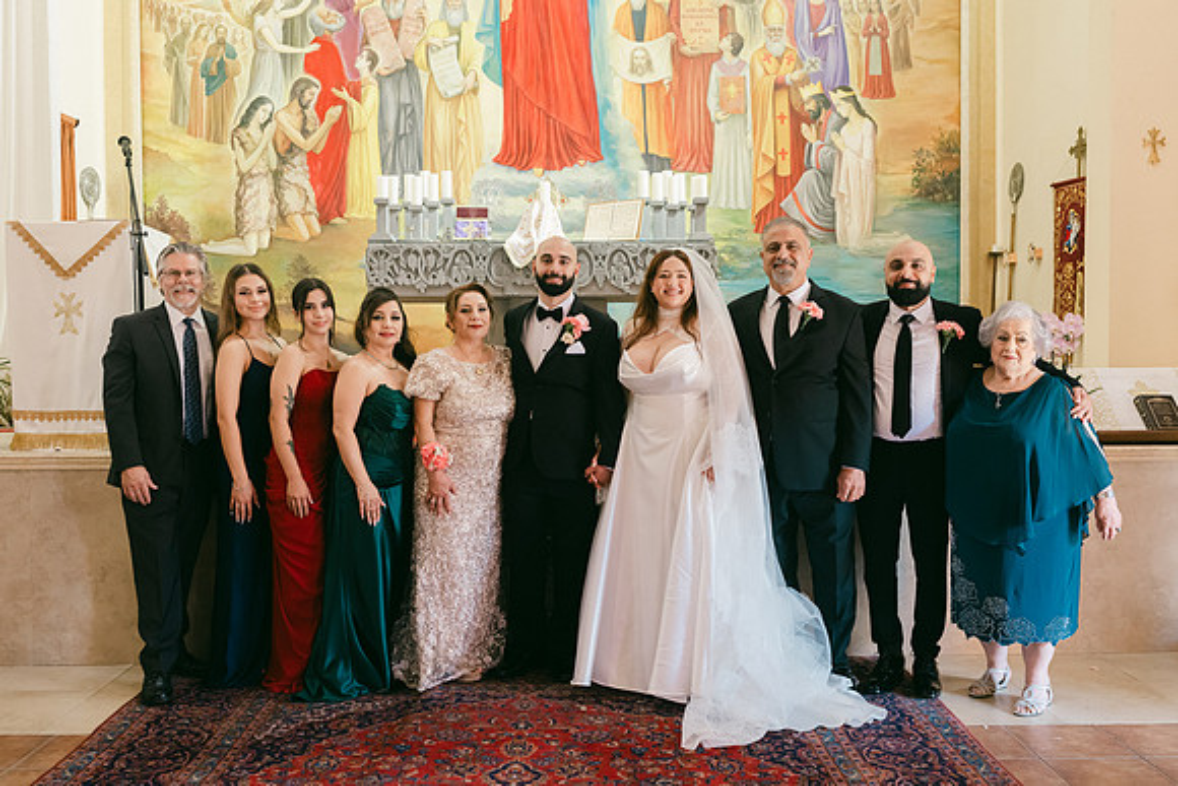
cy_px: 393
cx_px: 589
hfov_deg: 53.8
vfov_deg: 37.4
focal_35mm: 35
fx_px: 1161
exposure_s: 1/125
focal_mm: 35
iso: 2500
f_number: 4
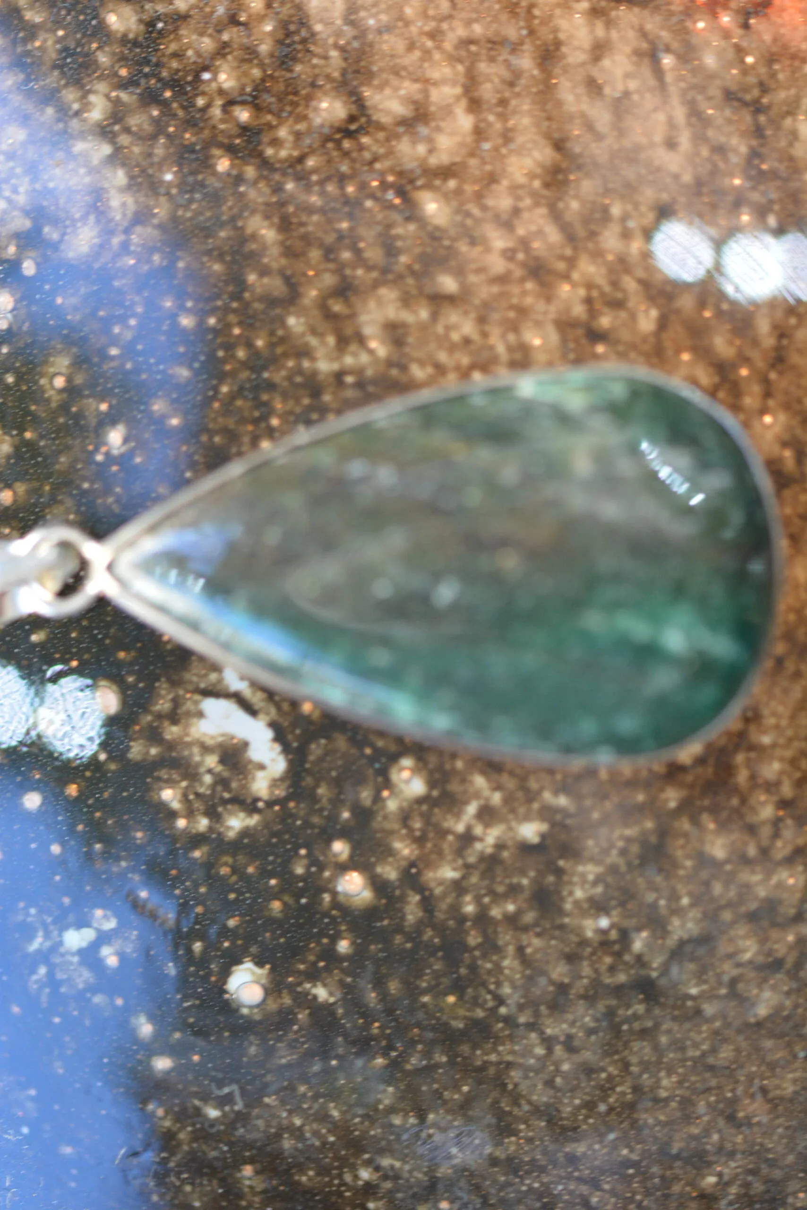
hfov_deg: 8.7
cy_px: 605
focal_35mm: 158
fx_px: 5293
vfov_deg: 13.0
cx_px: 404
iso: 800
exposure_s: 1/125
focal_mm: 105
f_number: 3.5
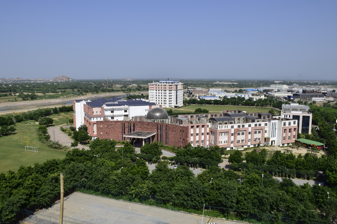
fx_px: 253
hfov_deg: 67.4
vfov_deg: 47.9
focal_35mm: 27
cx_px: 168
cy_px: 112
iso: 160
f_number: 16
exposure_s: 1/250
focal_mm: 18
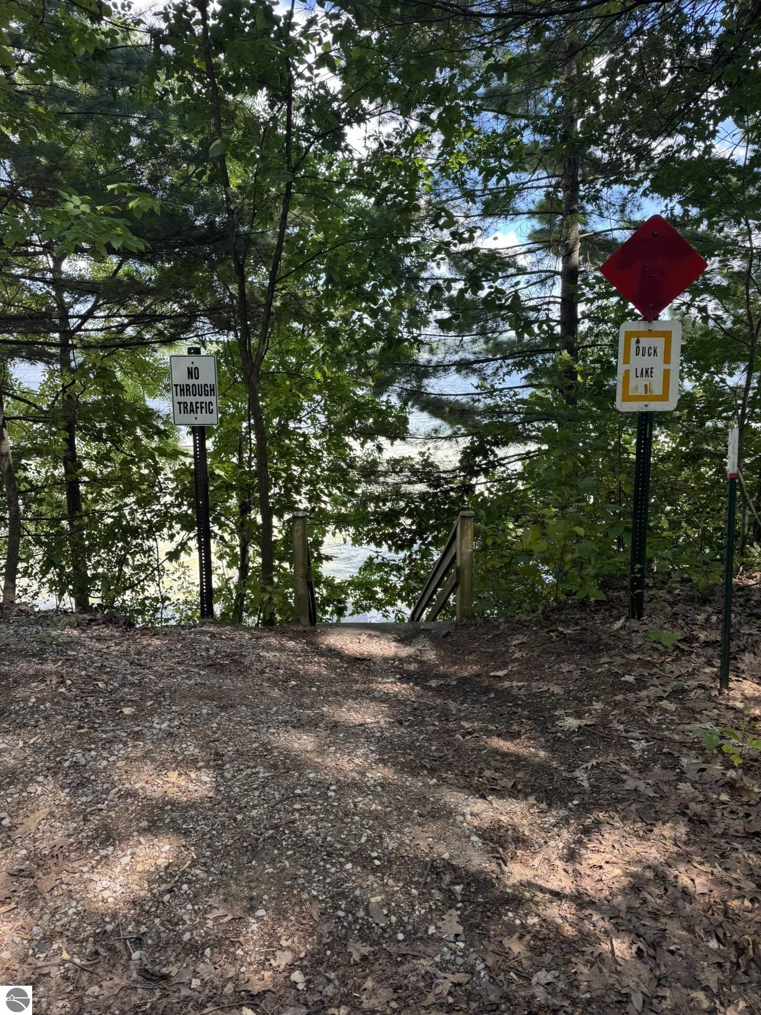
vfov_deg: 71.6
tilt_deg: -13.3
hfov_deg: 56.8
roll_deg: +0.0
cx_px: 380
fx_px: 703
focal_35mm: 24
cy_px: 508
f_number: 1.78
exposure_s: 1/247
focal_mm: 6.76
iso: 64
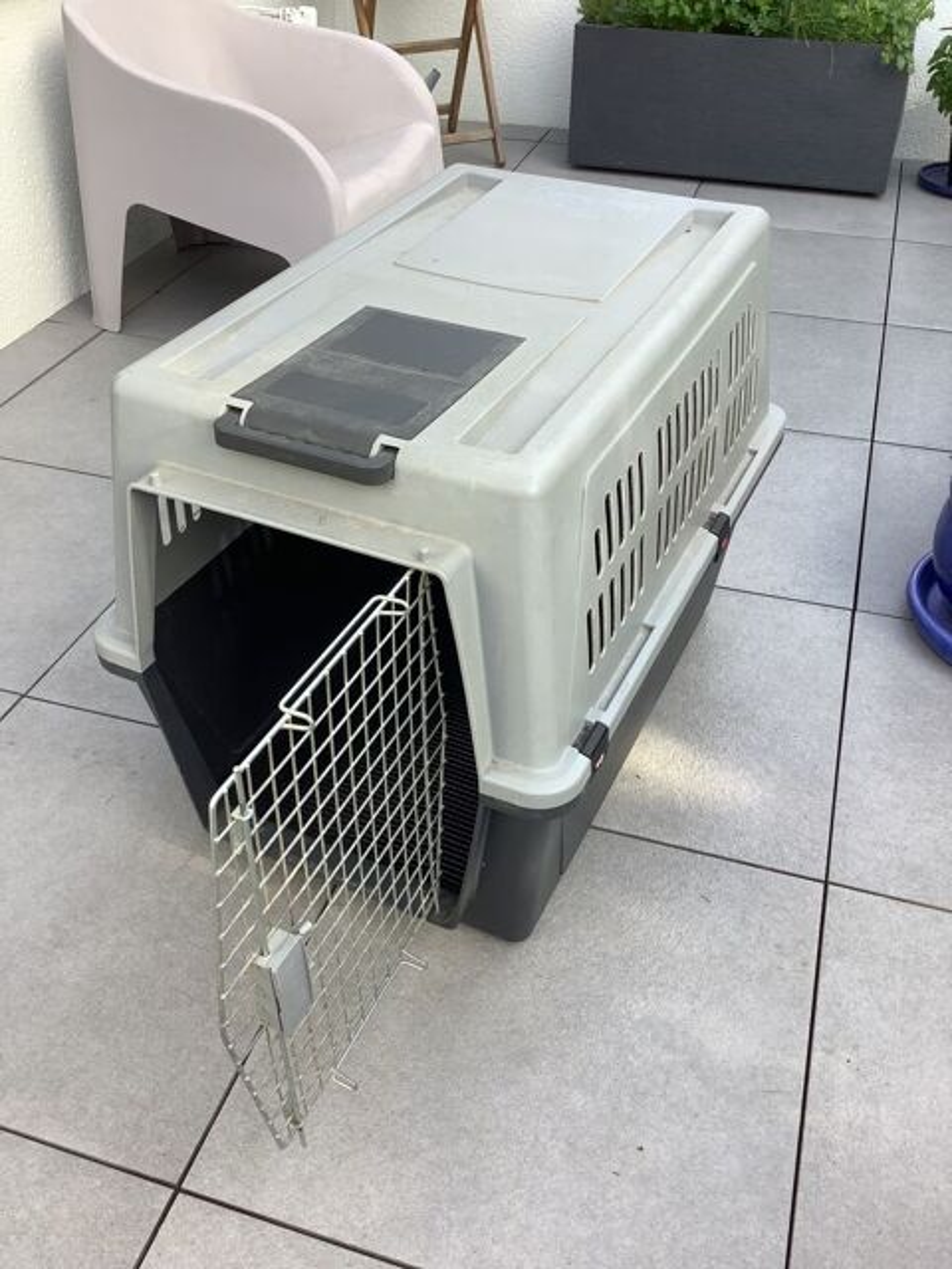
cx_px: 476
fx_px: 1137
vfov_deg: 58.4
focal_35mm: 31
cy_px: 634
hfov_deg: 45.4
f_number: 2.4
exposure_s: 1/120
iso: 25
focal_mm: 3.3
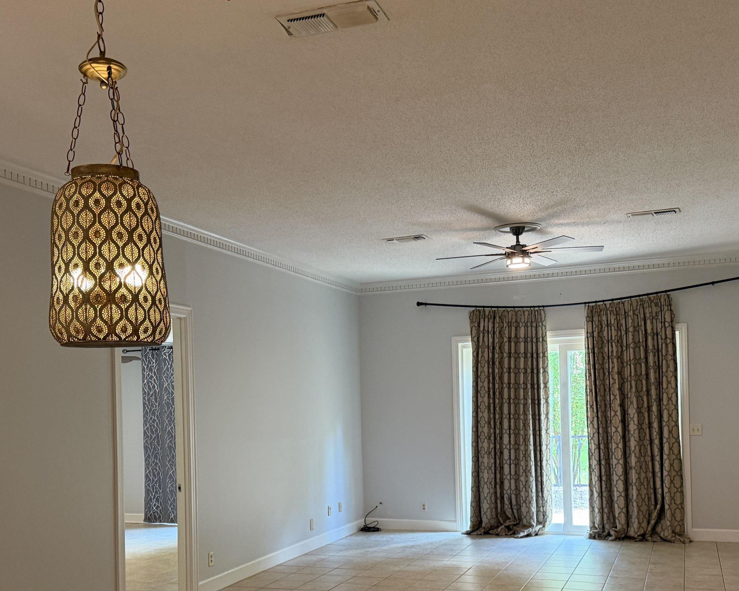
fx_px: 831
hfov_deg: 47.9
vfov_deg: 38.5
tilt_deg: -1.1
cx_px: 367
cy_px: 412
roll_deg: +1.4
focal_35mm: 38
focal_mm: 6.76
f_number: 1.78
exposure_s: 1/60
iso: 250
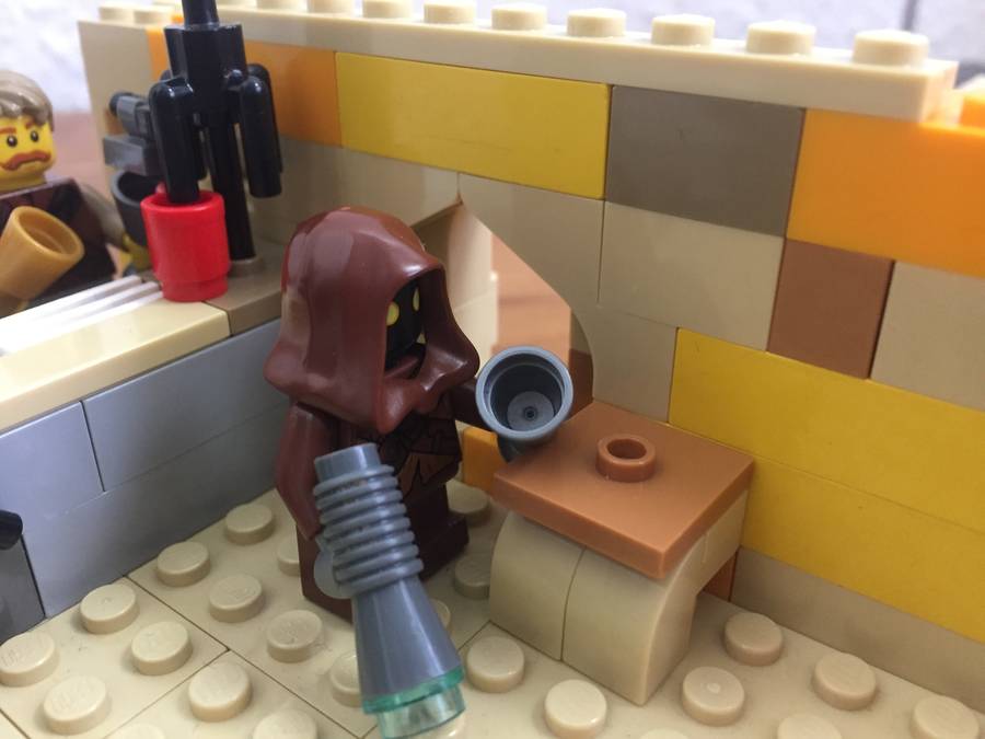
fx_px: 825
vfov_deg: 48.2
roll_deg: -0.5
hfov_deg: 61.7
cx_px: 492
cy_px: 370
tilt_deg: -26.8
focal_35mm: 29
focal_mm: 4.15
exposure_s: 1/20
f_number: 2.2
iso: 250
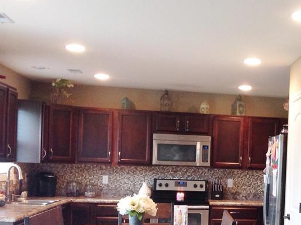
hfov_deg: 26.8
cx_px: 295
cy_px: 181
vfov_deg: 21.0
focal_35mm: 69
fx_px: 599
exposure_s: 1/15
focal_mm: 4.28
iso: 125
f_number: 2.4
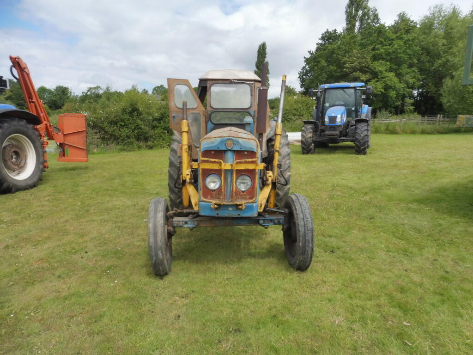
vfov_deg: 56.8
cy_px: 178
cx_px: 236
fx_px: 328
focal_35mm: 24
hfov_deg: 71.6
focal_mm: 4.3
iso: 100
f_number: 4
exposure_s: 1/800
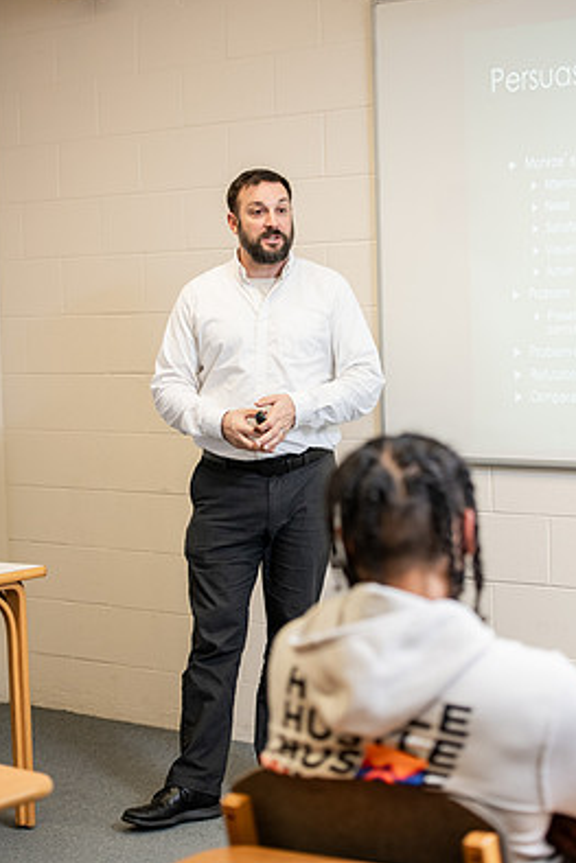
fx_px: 1918
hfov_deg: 17.1
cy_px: 410
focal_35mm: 80
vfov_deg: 25.4
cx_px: 320
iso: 800
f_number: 3.2
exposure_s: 1/200
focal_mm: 70
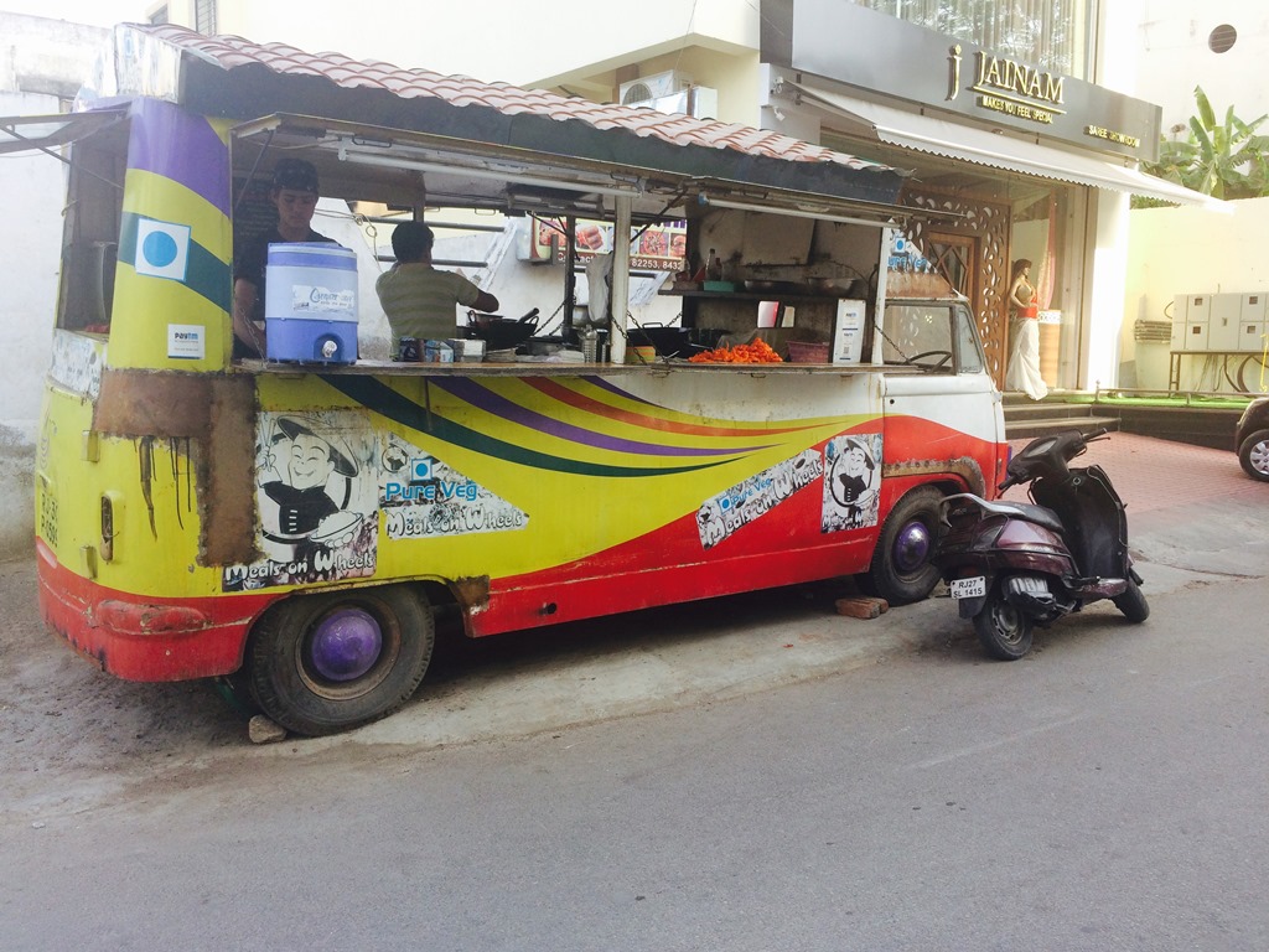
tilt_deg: -8.2
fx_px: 1063
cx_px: 634
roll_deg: +0.1
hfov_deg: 61.7
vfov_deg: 48.2
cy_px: 476
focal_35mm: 29
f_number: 2.2
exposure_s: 1/140
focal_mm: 4.15
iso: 32
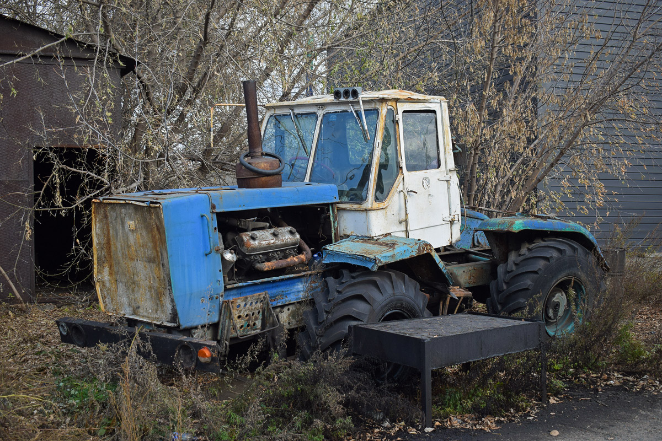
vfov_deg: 31.9
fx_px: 772
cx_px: 331
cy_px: 220
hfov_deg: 46.4
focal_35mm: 42
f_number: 7.1
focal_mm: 28
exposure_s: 1/800
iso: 400
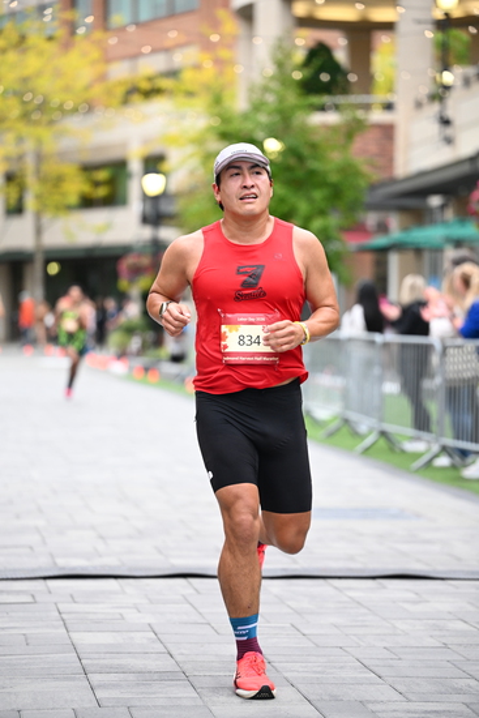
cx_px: 240
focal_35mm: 110
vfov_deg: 18.6
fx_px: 2194
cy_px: 359
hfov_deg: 12.5
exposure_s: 1/800
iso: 1600
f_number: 2.8
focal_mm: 110
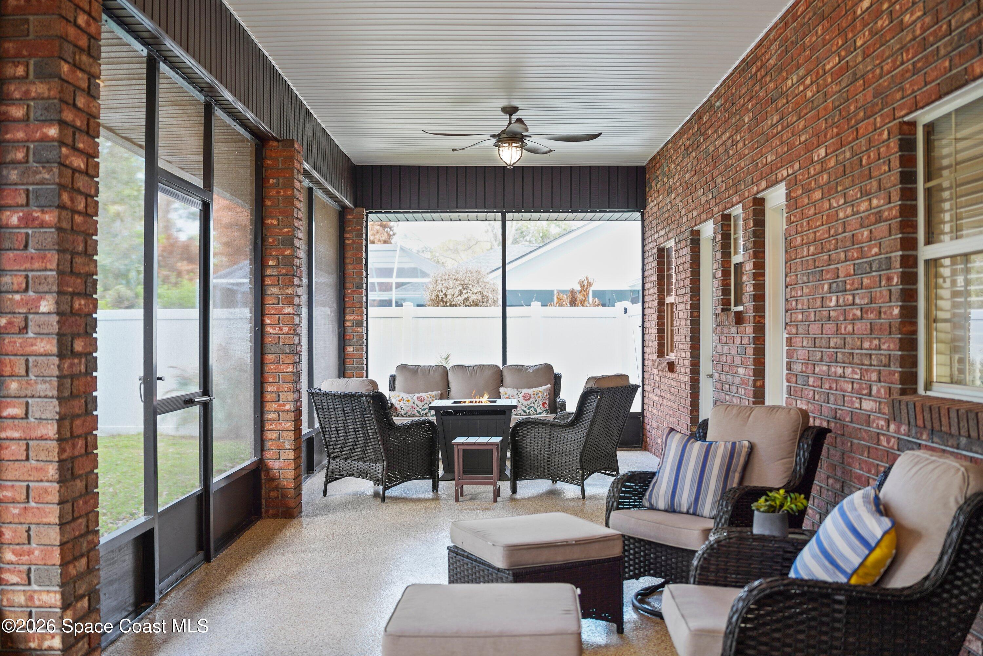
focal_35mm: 35
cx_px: 492
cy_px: 328
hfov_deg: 54.4
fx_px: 956
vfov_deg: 37.9
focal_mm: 35
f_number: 2.8
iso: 100
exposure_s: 1/20
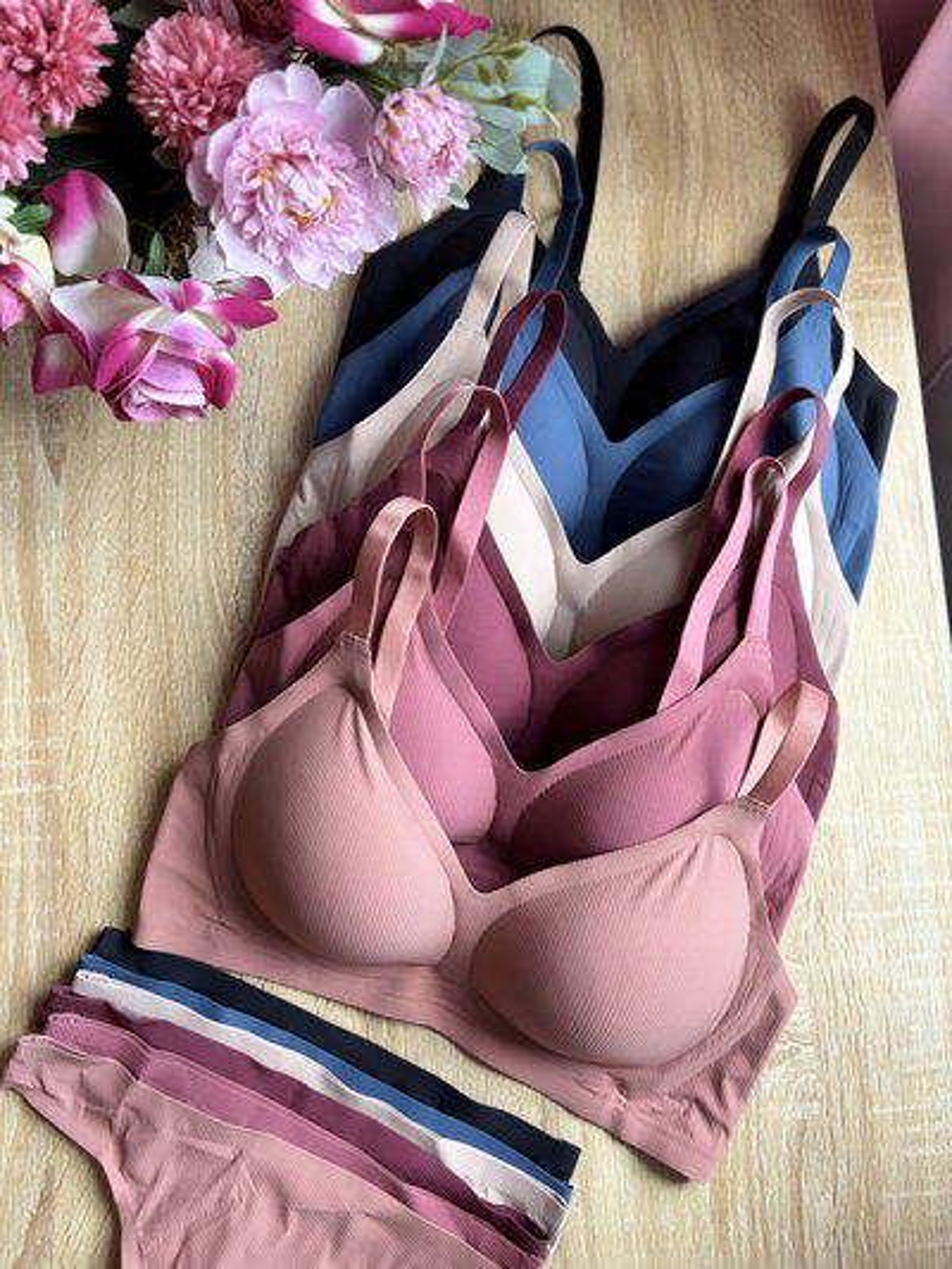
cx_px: 476
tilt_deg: -81.3
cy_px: 634
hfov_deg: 53.1
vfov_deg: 67.3
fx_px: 953
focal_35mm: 26
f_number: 1.6
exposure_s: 1/121
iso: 50
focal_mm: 5.96
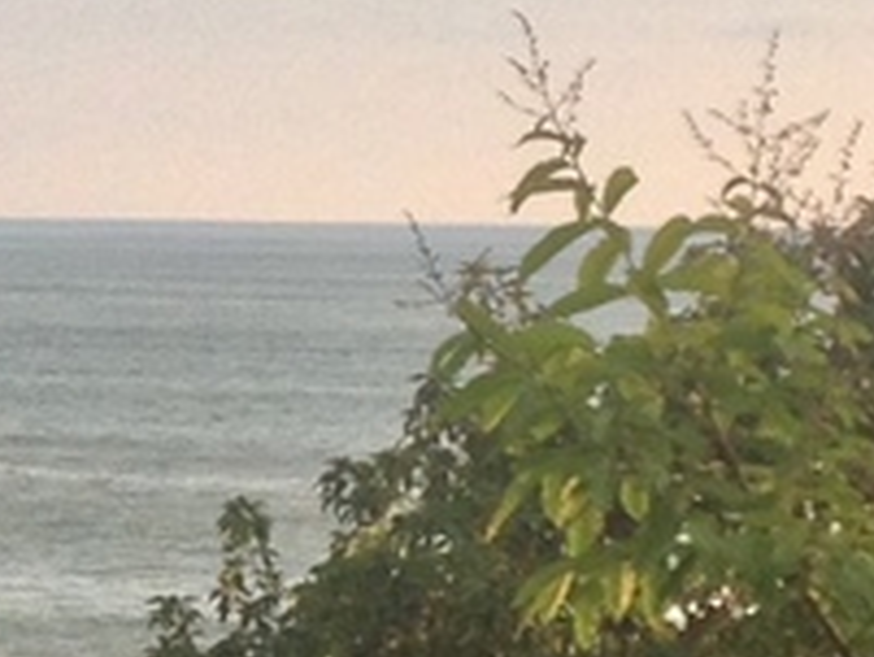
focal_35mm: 279
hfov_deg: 7.0
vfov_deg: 5.3
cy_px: 492
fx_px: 7049
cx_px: -339
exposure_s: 1/257
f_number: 2.4
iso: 50
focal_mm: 4.28
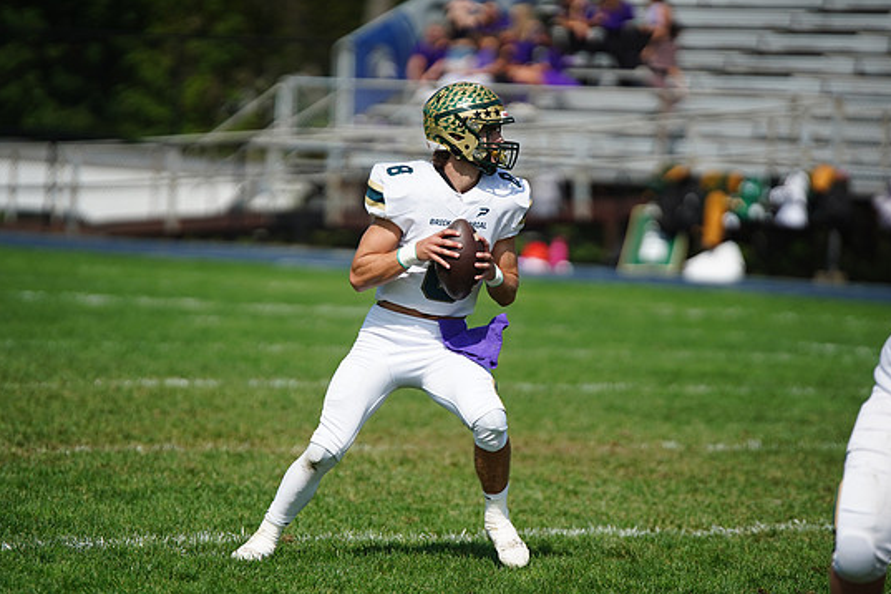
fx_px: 8018
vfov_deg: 4.2
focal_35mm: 324
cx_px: 436
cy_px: 278
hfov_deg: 6.4
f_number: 2.8
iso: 400
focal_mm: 300
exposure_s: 1/8000
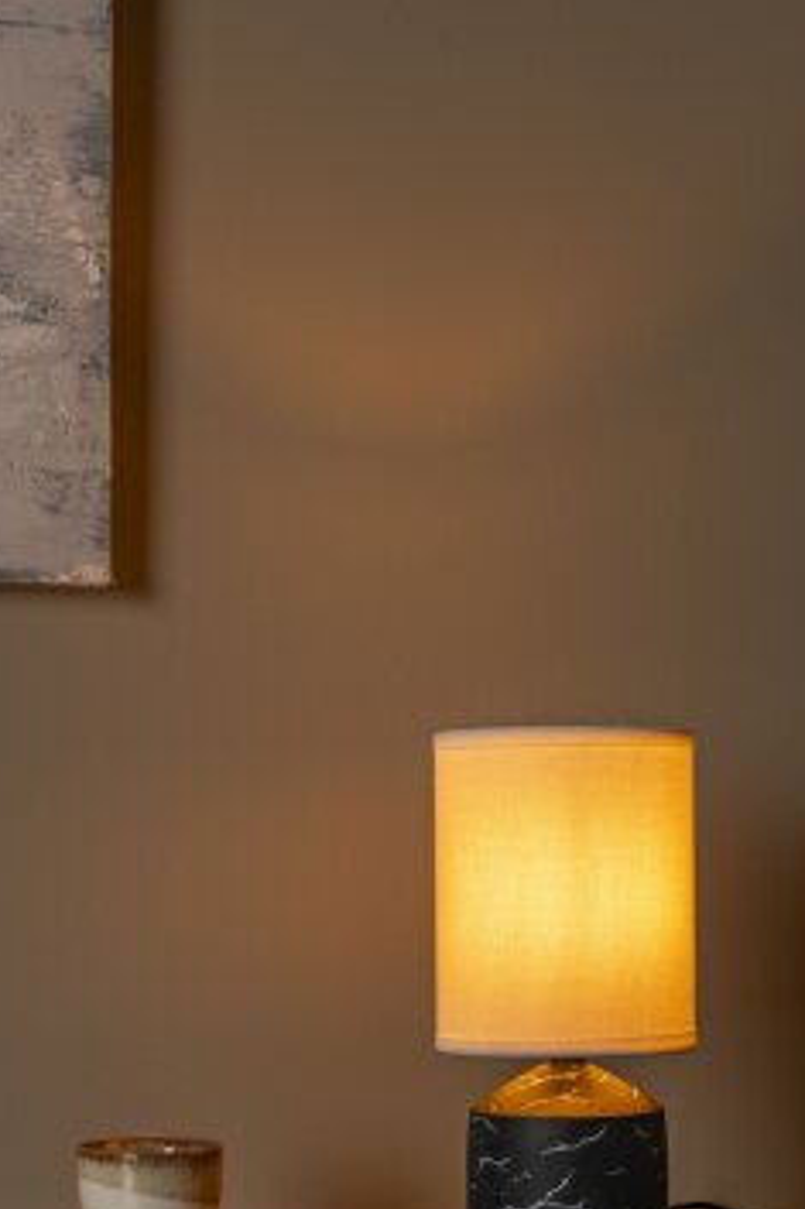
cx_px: 438
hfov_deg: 16.1
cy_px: 860
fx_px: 2854
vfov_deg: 23.7
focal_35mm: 85
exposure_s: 1/13
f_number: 13
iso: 400
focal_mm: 50
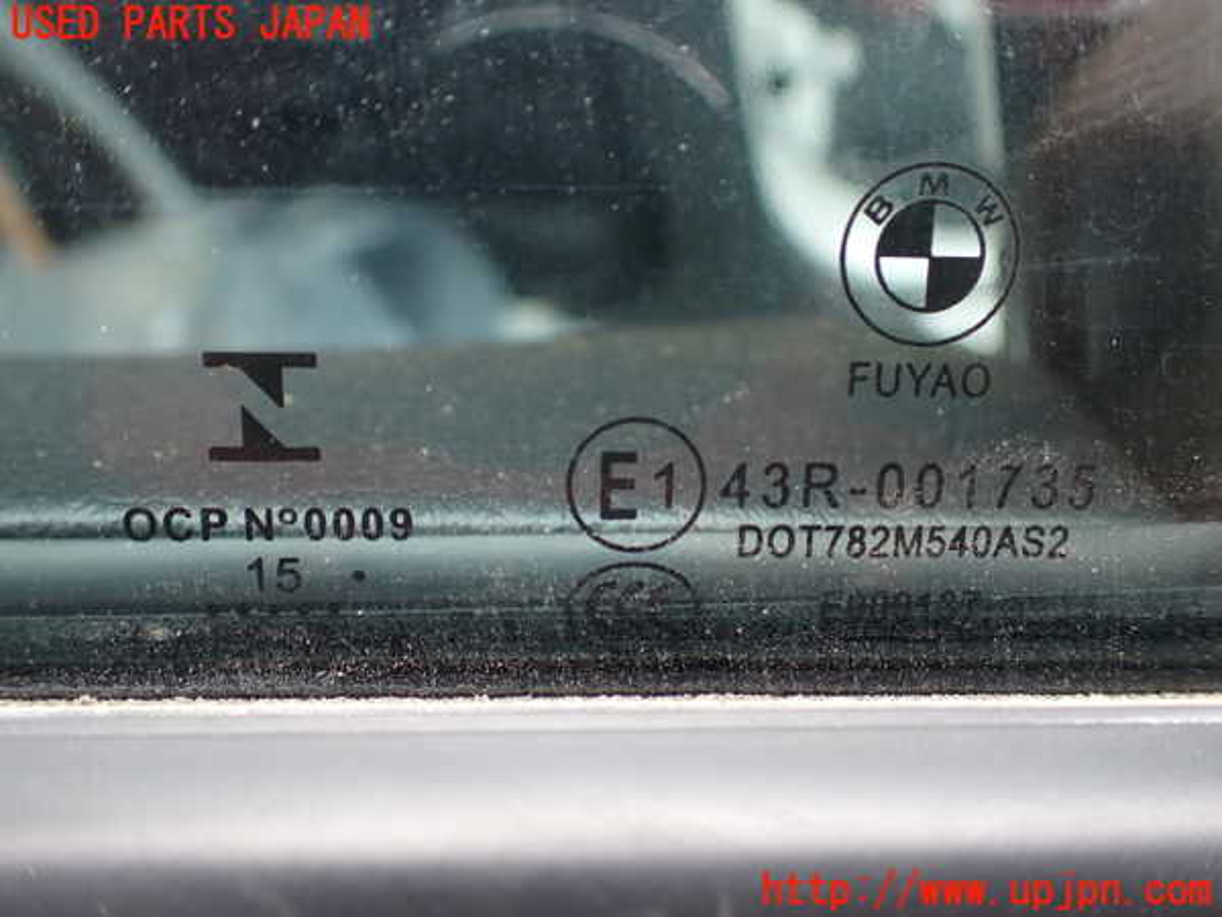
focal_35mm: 30
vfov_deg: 46.8
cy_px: 458
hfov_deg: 60.0
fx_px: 1059
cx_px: 611
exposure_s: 1/125
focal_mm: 5.4
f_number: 2.3
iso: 100
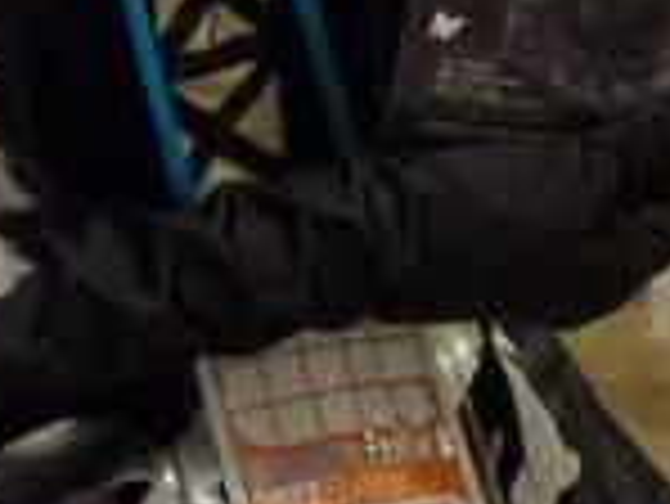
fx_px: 4668
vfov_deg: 5.9
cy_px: -724
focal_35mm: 241
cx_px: -67
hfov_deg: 8.1
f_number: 4
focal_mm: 8
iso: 400
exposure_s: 1/15
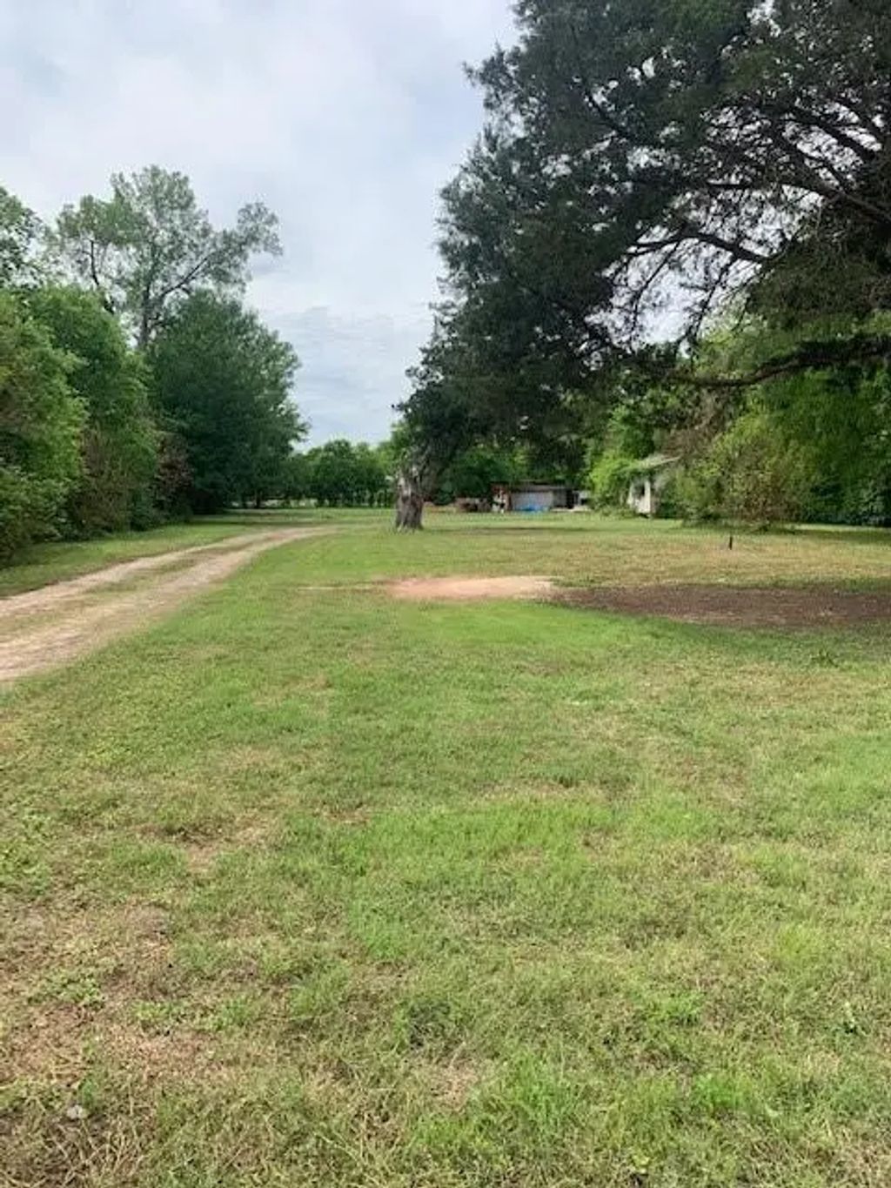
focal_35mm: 26
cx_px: 446
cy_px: 594
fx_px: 892
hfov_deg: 53.1
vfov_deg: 67.3
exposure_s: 1/1368
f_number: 1.8
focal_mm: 4.25
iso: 25
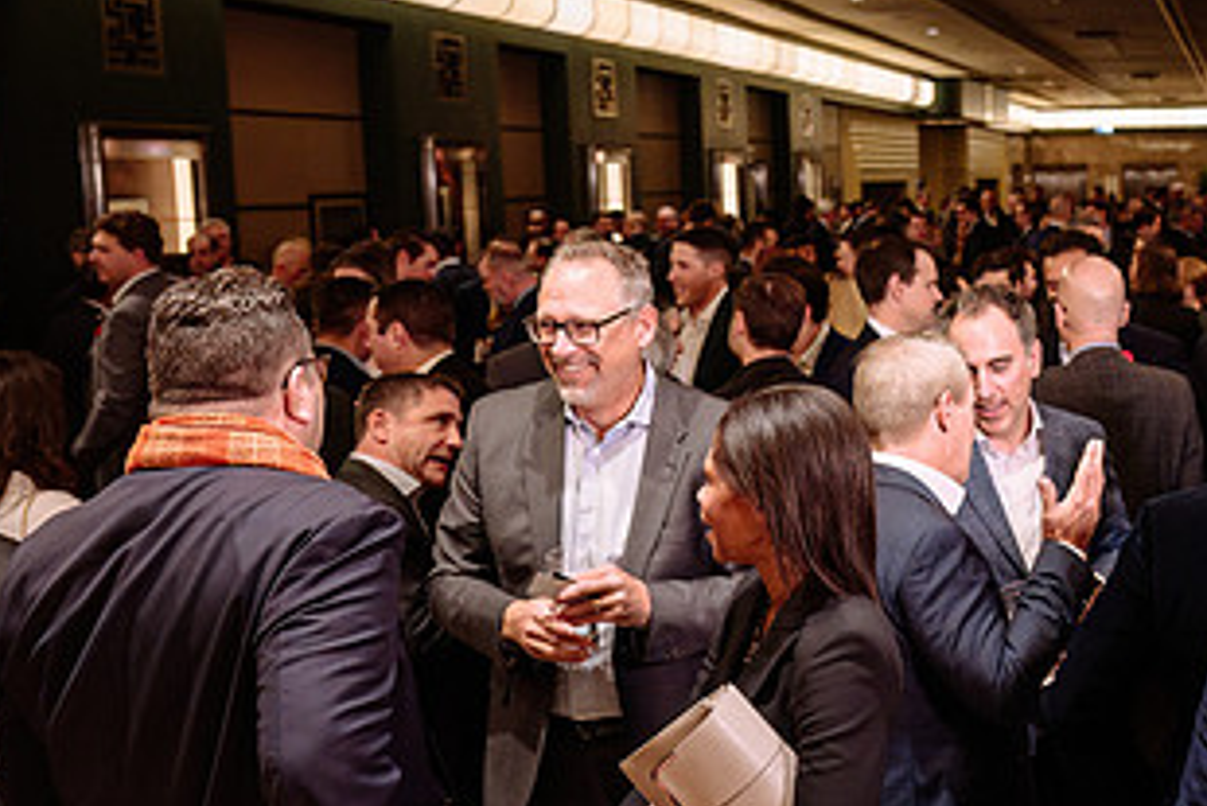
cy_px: 364
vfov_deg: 26.0
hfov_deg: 35.3
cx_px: 1143
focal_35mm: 52
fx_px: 1744
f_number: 3.5
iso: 800
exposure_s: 1/50
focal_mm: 24
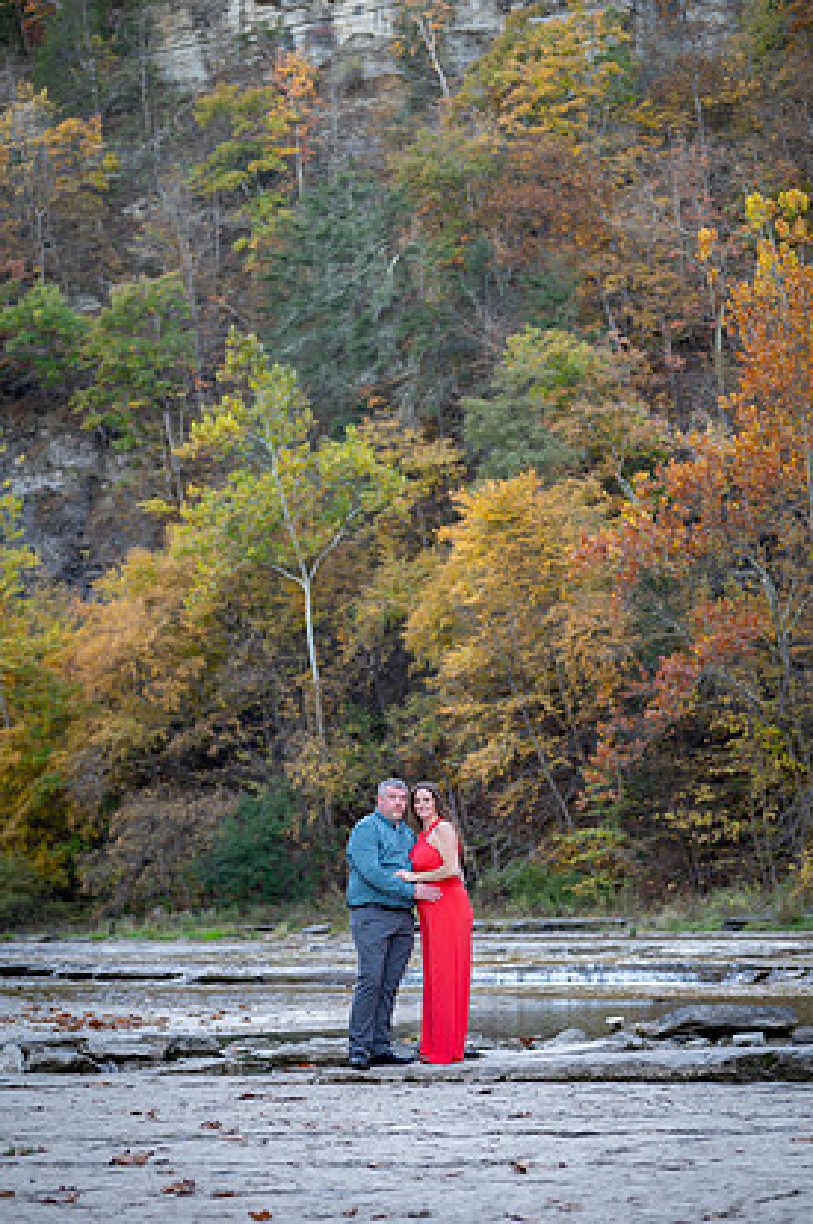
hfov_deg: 17.9
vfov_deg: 26.7
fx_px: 2581
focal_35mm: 76
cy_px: 585
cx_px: 412
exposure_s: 1/80
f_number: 2.8
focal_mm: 70
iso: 100
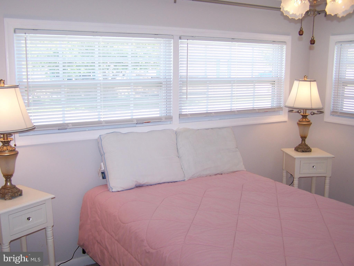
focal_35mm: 38
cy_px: 133
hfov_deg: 49.0
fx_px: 389
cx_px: 177
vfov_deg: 37.7
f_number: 2.8
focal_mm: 6.3
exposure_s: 1/60
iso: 80
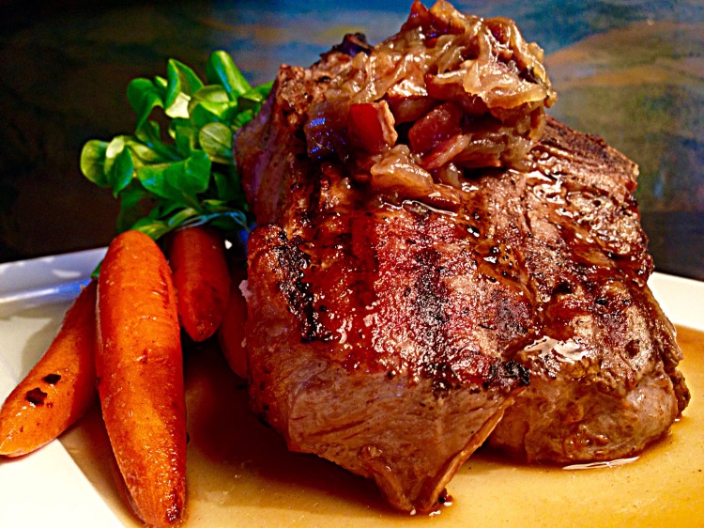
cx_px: 352
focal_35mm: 33
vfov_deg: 42.9
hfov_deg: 55.4
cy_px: 264
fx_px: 671
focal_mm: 4.12
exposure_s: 1/20
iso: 125
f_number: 2.4
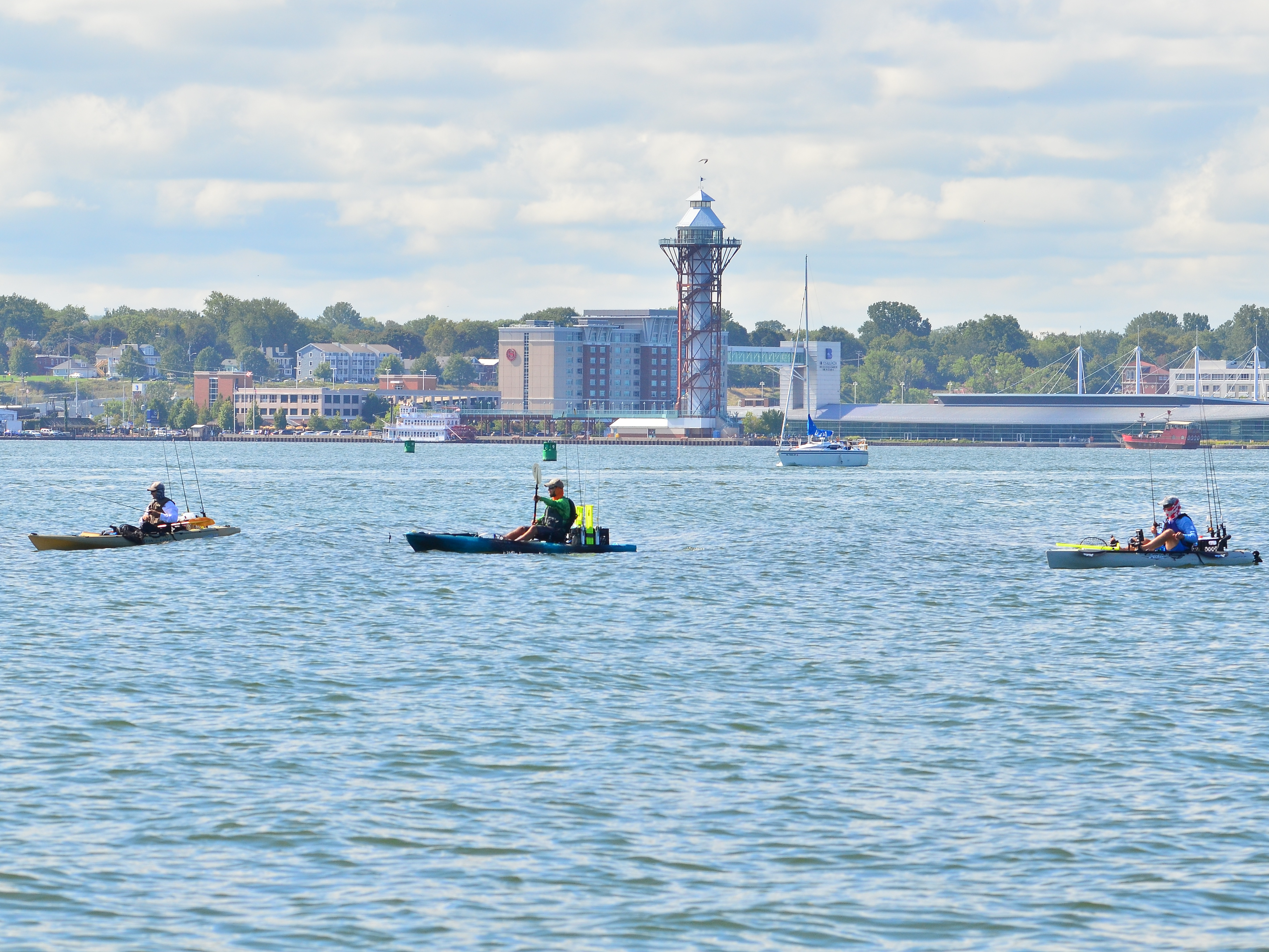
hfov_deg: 10.1
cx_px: 643
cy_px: 476
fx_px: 7185
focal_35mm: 196
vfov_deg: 7.6
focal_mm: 120
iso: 400
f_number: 8
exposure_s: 1/800
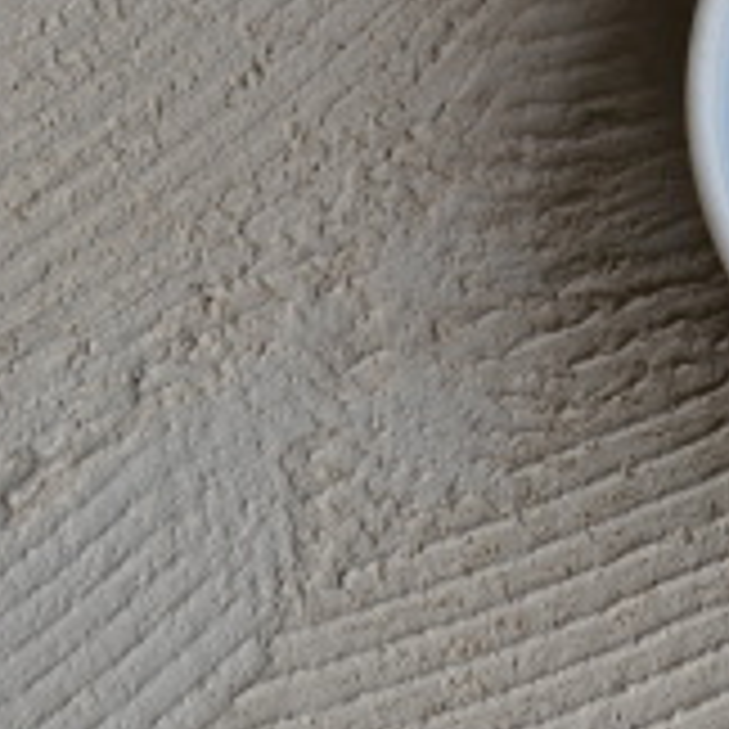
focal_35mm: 141
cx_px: 1377
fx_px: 3360
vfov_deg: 12.0
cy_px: -207
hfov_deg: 11.4
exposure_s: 1/125
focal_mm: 28
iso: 125
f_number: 5.6
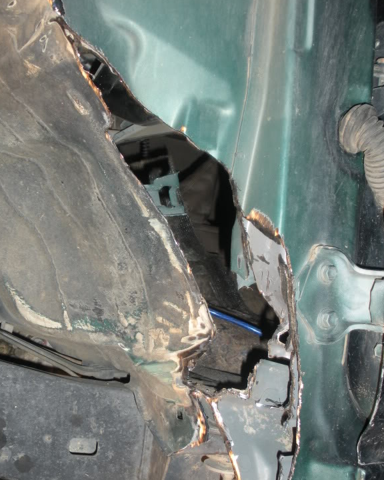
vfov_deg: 37.0
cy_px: 313
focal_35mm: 50
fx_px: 710
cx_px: 136
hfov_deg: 30.1
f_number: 3.5
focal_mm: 6.3
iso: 93
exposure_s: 1/31.6
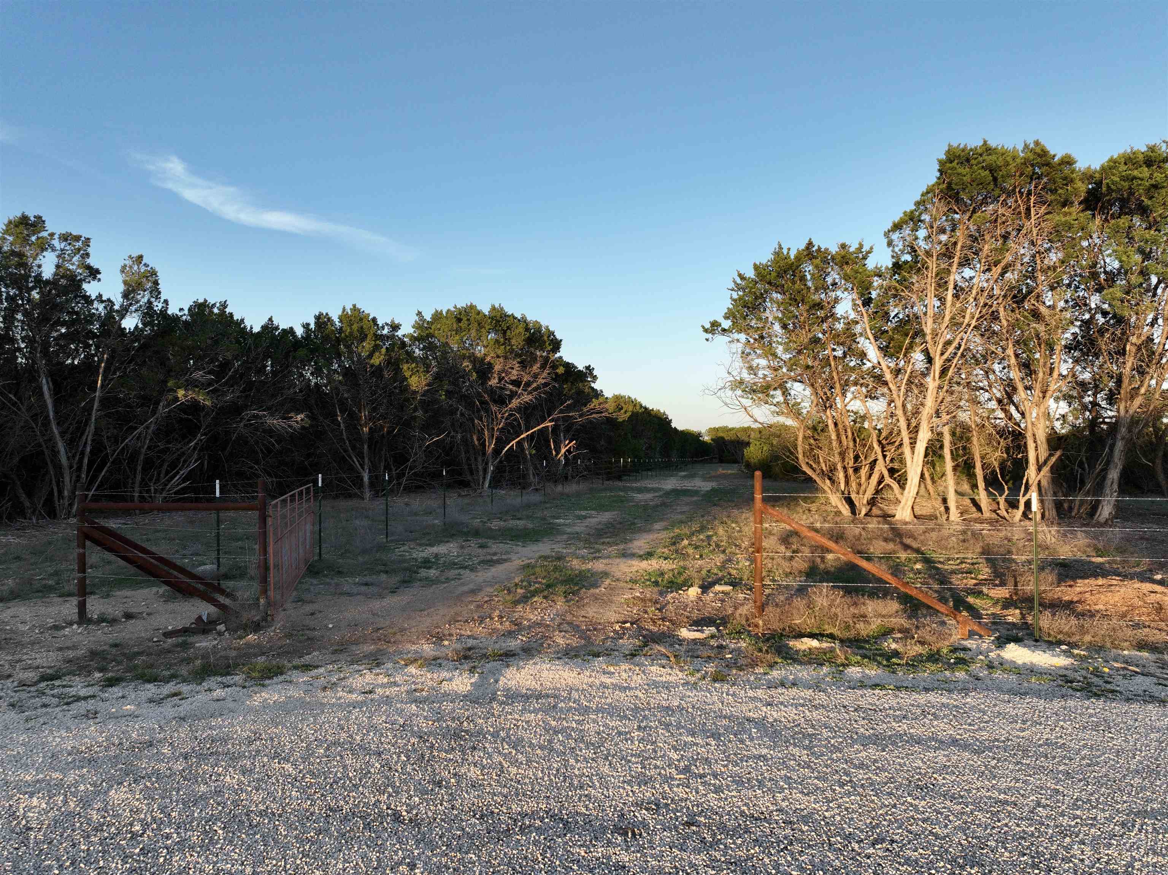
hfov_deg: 71.6
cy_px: 438
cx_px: 584
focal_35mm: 24
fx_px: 809
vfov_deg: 56.8
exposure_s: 1/400
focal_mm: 12.29
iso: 110
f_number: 2.8
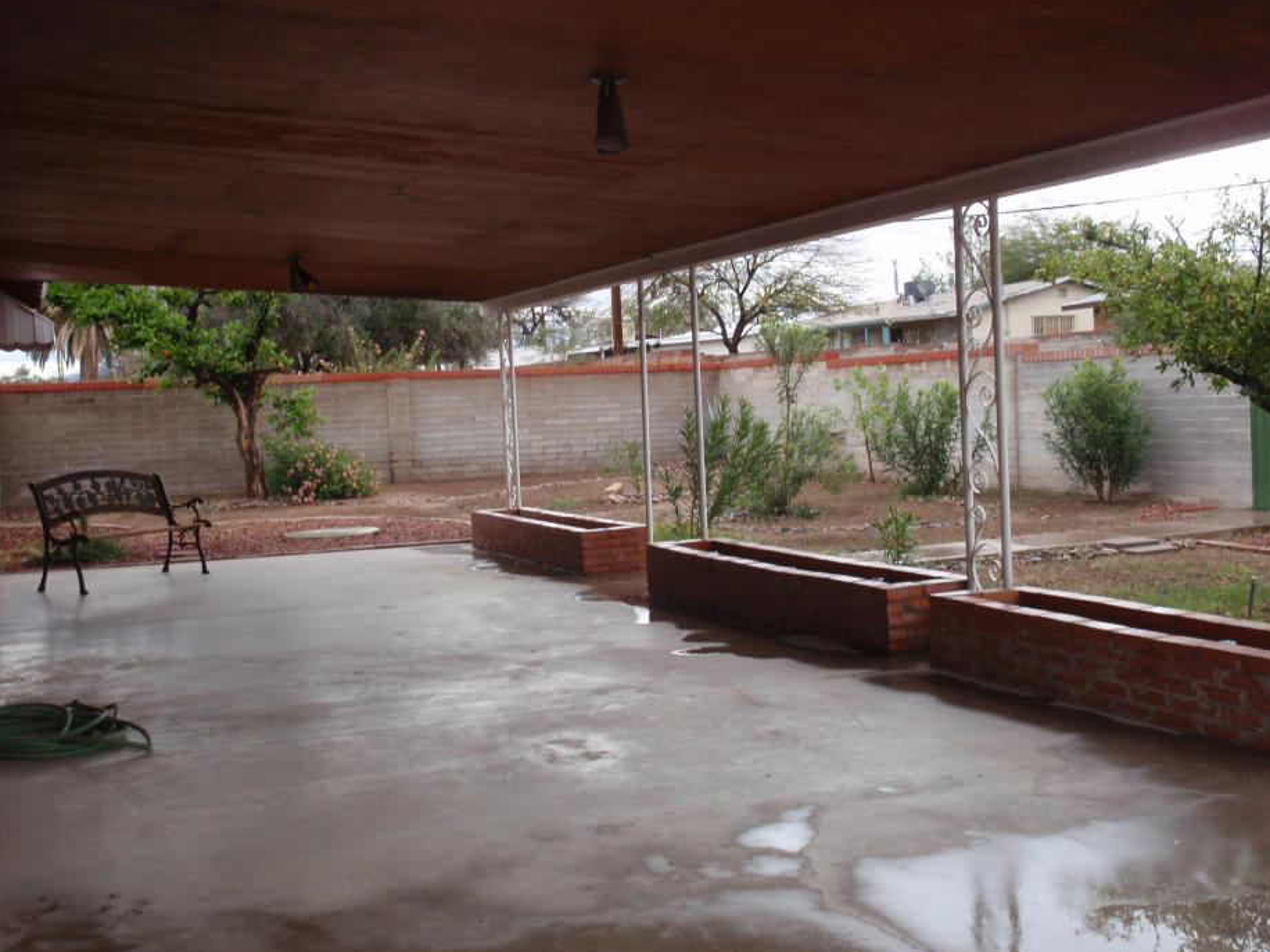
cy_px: 461
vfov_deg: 37.7
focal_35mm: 38
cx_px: 575
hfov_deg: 48.9
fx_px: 1394
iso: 64
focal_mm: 6.07
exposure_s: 1/80
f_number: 3.5
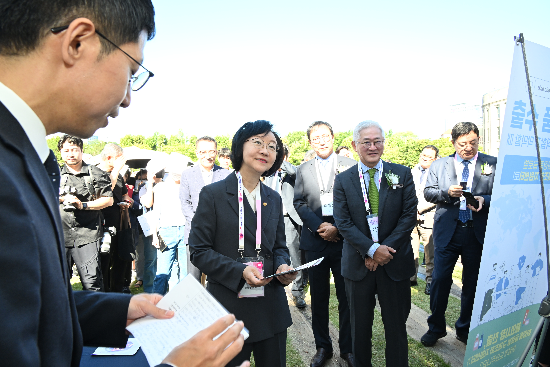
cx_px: 275
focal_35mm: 24
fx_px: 367
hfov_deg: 73.7
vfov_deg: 53.1
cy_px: 184
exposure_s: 1/200
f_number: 8
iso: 1000
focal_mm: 24
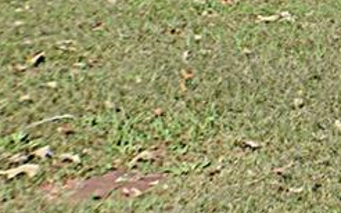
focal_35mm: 216
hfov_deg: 9.1
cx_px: 689
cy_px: -202
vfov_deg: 5.9
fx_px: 2008
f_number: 13
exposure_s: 1/200
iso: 100
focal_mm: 34
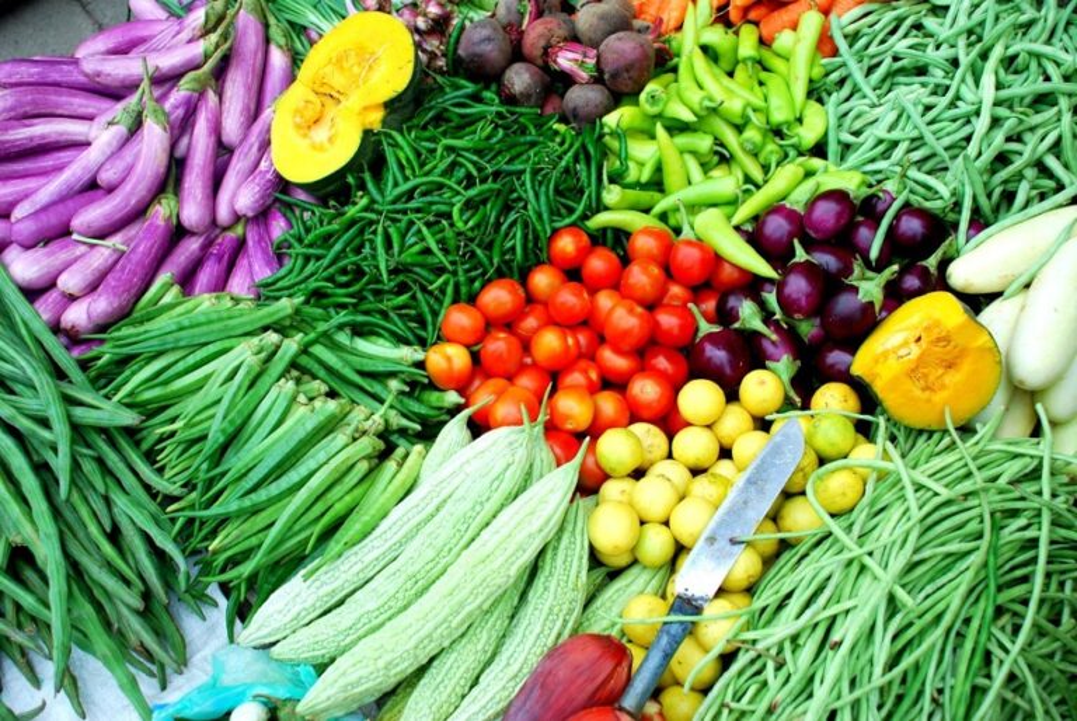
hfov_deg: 46.4
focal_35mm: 42
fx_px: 1258
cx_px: 538
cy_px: 360
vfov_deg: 32.0
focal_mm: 28
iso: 100
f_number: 4
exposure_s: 1/60
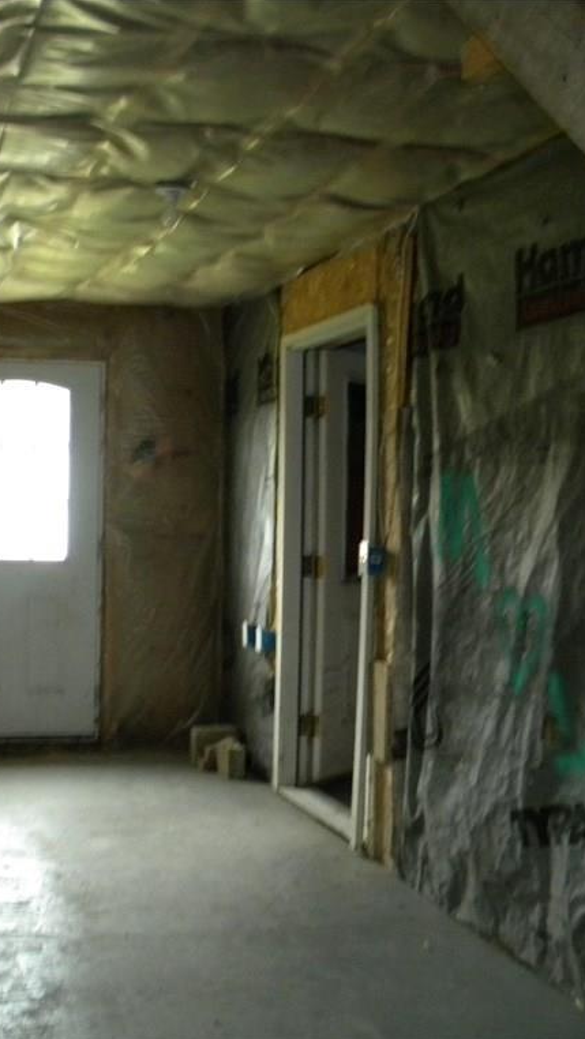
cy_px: 521
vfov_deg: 49.4
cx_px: 90
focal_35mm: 41
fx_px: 1130
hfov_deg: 28.2
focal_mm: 5
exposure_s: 1/26
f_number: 3.5
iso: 400
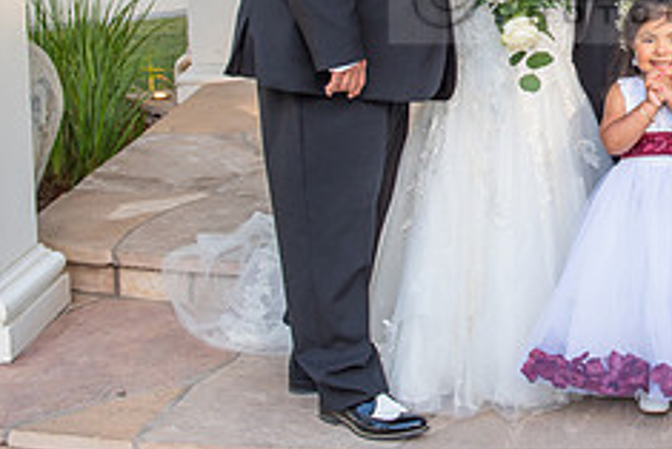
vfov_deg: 16.8
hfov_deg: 24.7
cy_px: -24
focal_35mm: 79
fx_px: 1476
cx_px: 638
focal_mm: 32
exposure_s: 1/160
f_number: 5.6
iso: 200
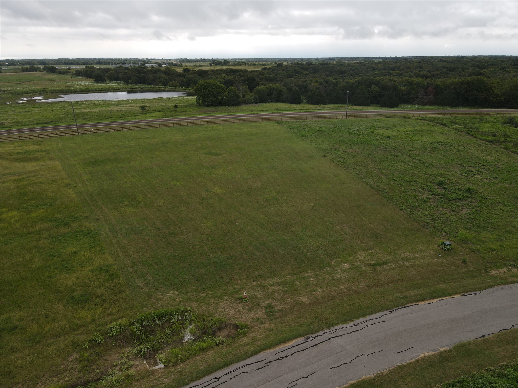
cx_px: 259
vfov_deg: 56.8
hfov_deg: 71.6
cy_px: 194
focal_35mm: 24
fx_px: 359
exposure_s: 1/400
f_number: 2.8
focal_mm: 4.5
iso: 100
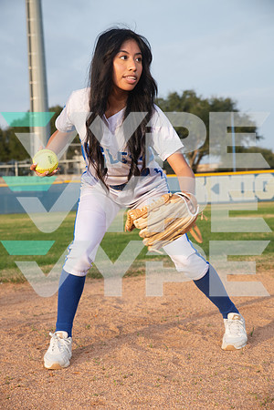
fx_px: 685
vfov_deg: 33.4
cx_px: 137
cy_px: 205
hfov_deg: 22.6
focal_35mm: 60
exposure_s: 1/320
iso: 200
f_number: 6.3
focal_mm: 60
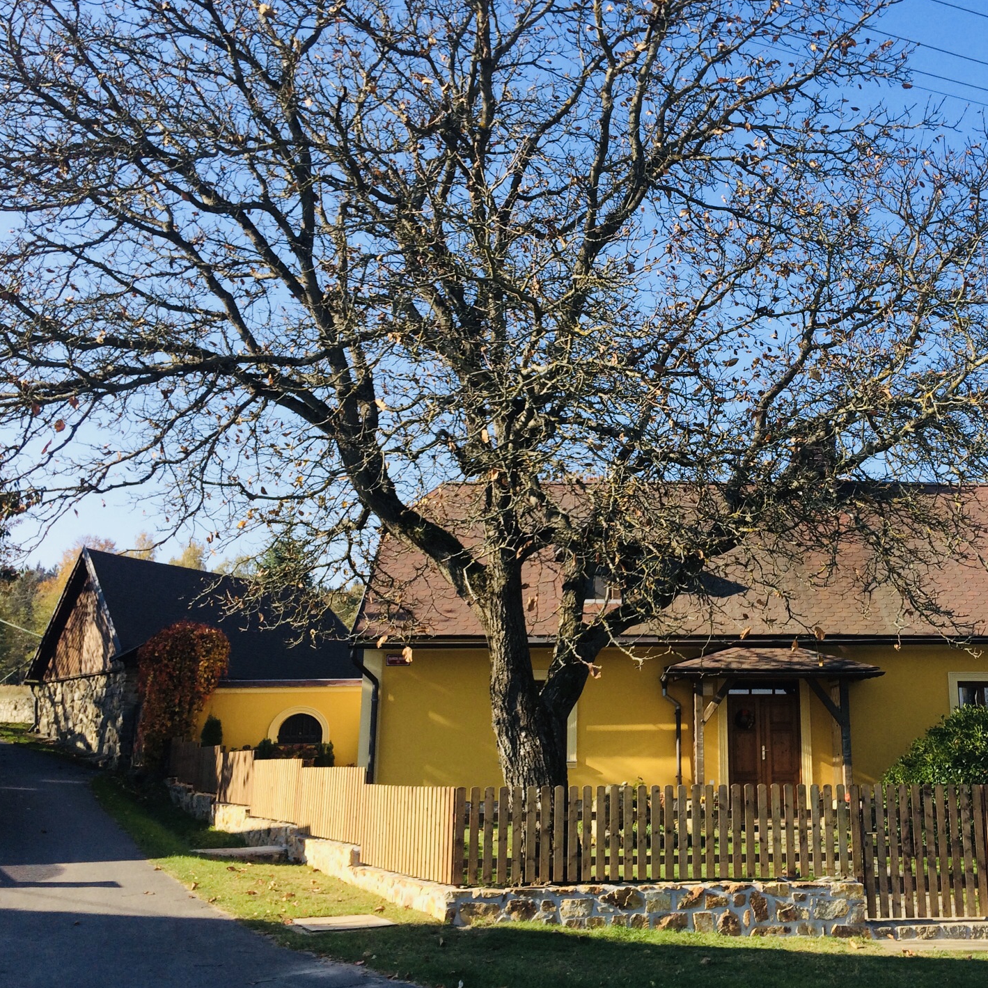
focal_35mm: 37
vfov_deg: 44.9
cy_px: 488
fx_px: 1195
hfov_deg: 44.1
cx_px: 677
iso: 32
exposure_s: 1/912
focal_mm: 4.15
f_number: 2.2
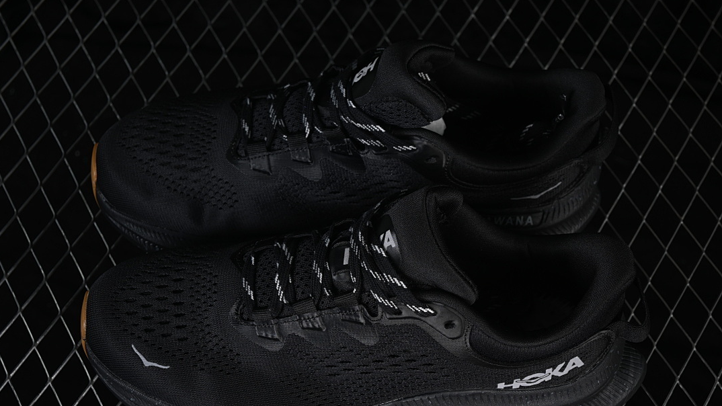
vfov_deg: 15.3
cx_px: 360
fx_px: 1512
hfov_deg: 26.9
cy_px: 241
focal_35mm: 79
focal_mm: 50
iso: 160
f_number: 6.3
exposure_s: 1/60
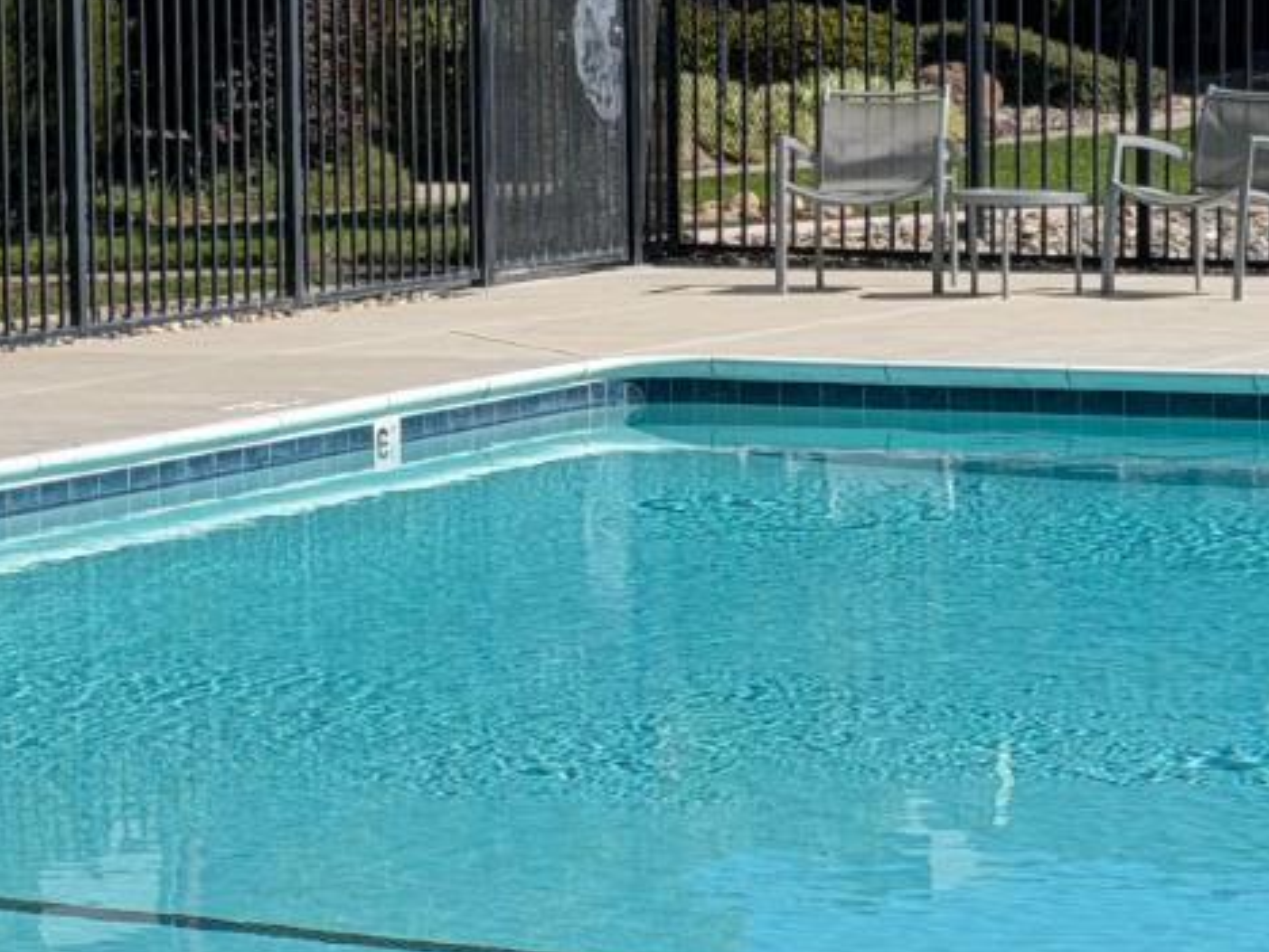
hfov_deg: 12.8
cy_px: 332
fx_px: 5646
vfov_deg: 9.6
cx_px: 792
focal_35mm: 154
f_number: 1.78
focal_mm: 6.76
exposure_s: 1/7143
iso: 64
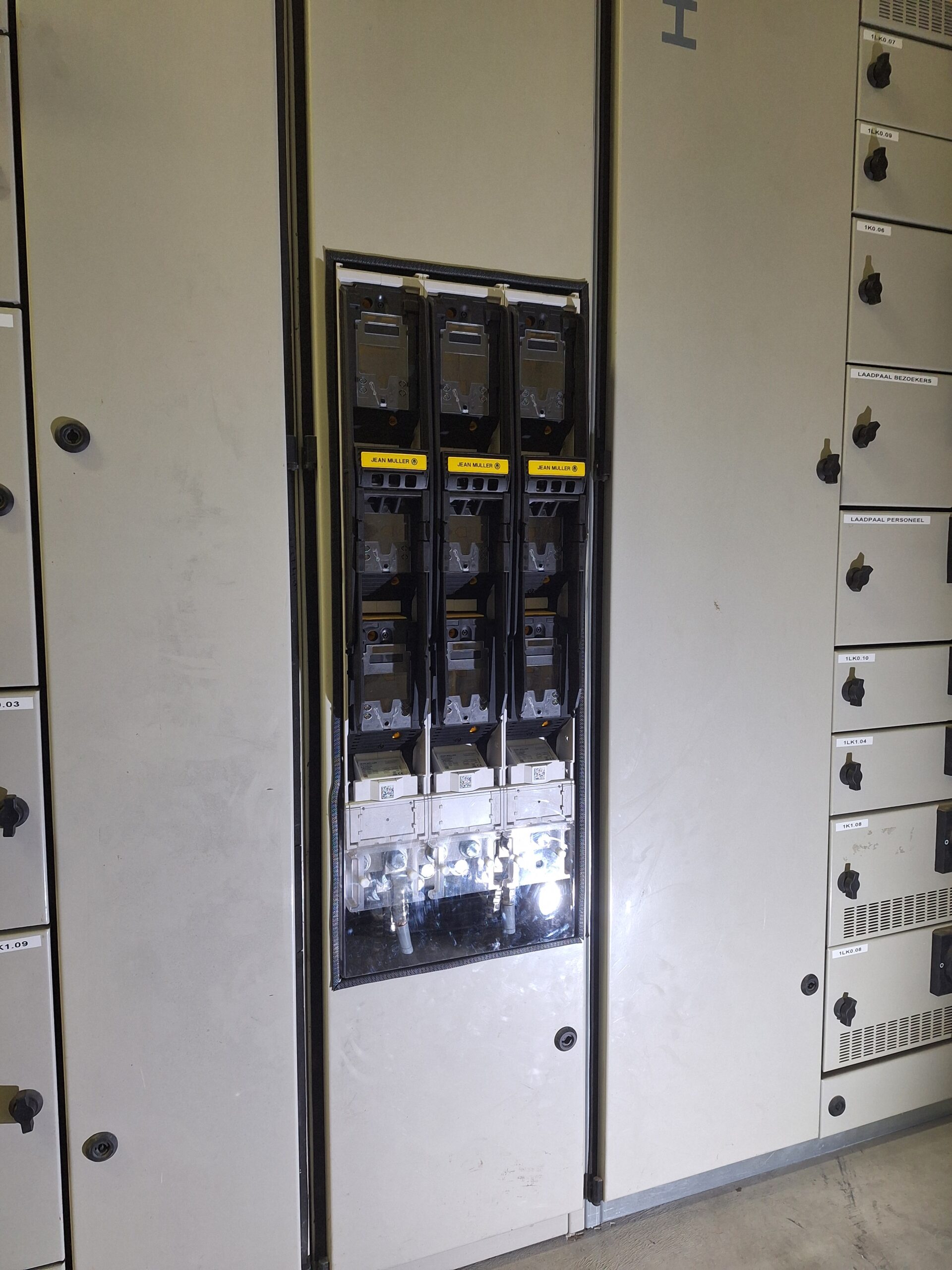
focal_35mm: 23
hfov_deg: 58.9
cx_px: 476
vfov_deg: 73.9
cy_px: 635
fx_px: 843
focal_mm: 5.54
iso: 250
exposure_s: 1/50
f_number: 1.8
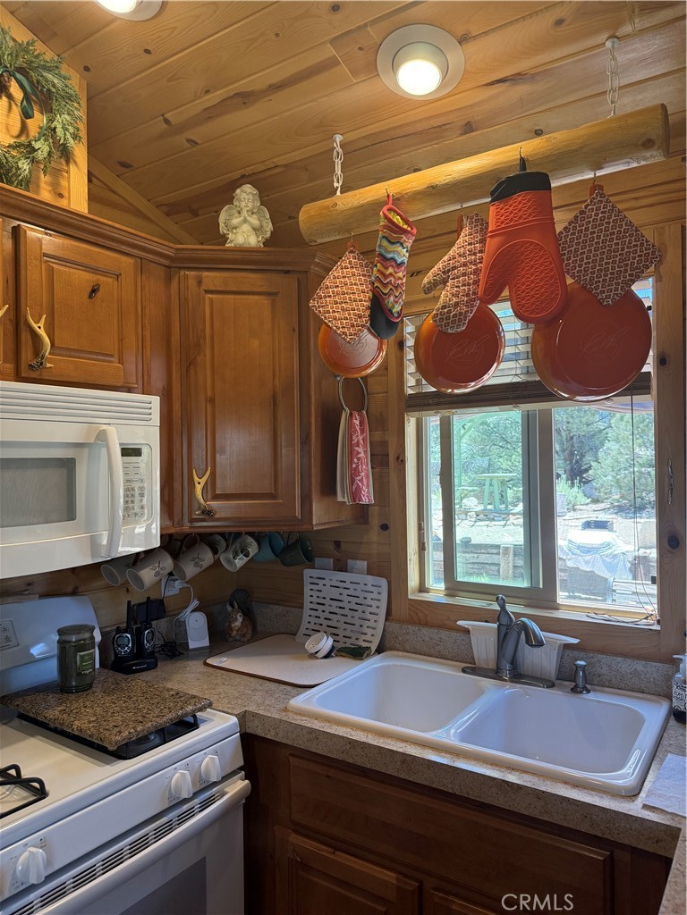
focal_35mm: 24
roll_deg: +1.2
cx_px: 344
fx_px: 635
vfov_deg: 71.6
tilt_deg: +0.1
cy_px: 458
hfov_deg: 56.8
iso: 200
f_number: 1.78
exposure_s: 1/209
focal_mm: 6.76
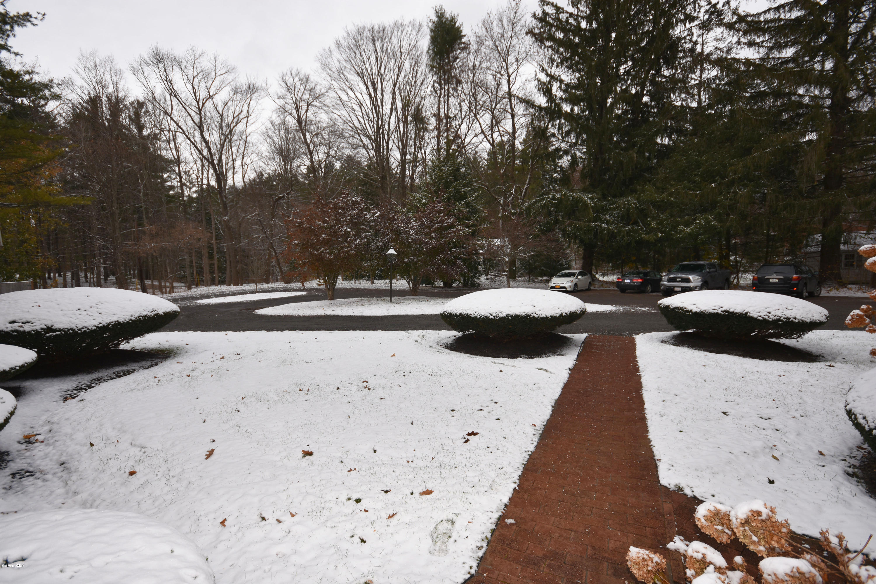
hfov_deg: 92.4
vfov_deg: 69.7
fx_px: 420
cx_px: 438
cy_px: 292
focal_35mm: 17
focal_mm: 11.5
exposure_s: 1/125
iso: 100
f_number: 5.6
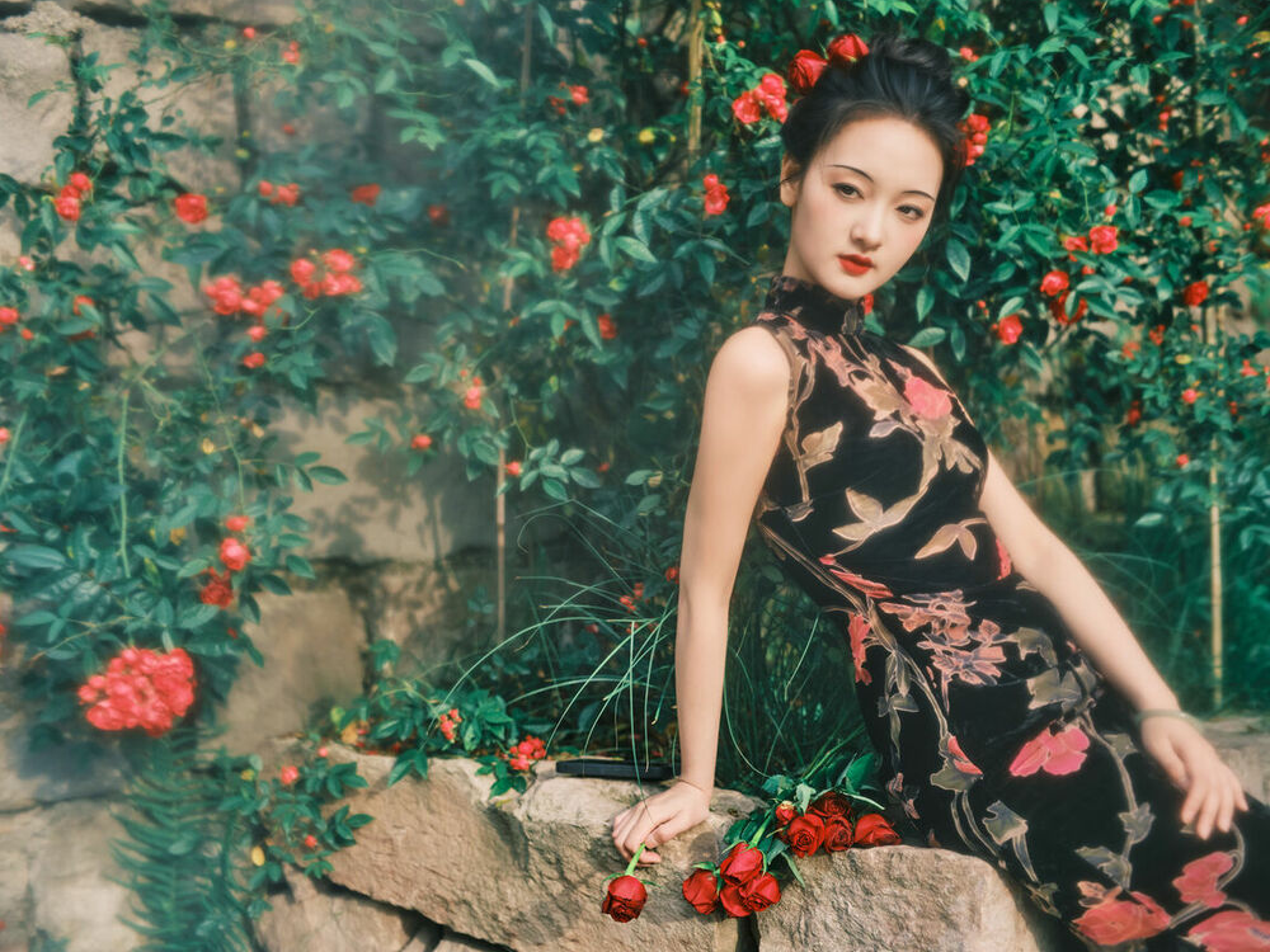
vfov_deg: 34.3
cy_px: 477
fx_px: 1541
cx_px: 657
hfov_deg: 44.8
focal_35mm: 42
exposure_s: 1/1600
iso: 400
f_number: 3.2
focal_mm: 50
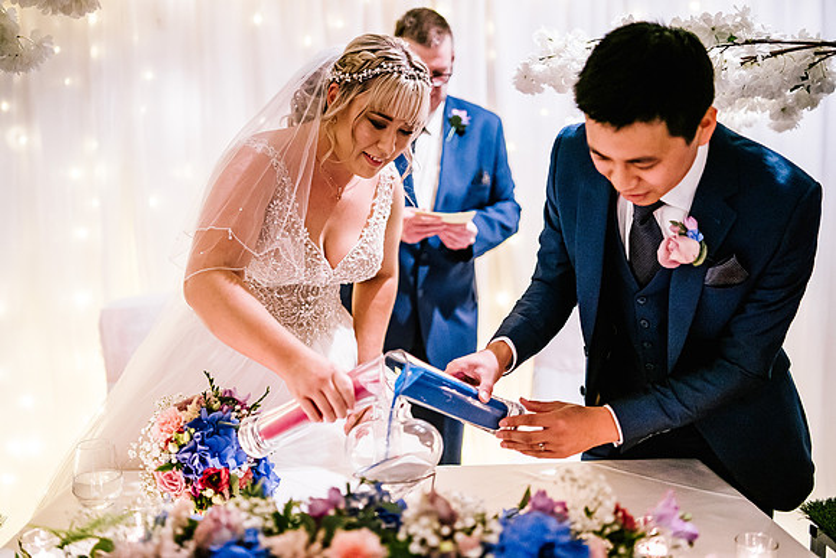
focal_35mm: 35
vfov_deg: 37.9
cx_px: 418
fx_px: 813
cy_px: 279
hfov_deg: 54.4
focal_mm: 35
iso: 3200
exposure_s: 1/250
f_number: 1.4
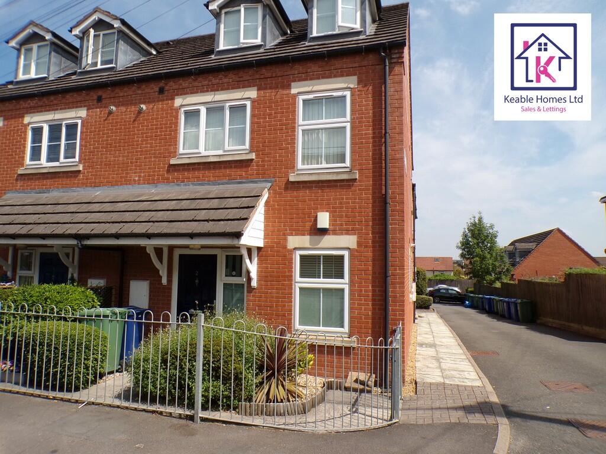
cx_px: 303
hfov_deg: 71.6
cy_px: 227
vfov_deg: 56.8
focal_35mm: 24
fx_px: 420
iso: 100
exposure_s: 1/680
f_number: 4.4
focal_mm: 4.3
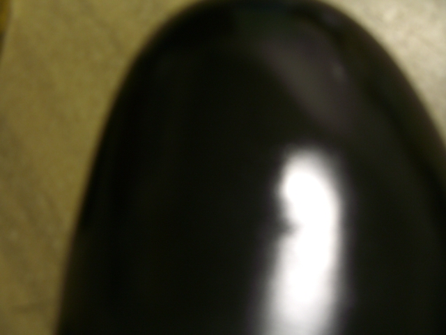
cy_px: 168
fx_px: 490
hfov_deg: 49.0
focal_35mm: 38
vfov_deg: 37.7
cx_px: 223
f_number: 2.8
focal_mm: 7.9
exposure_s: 1/8
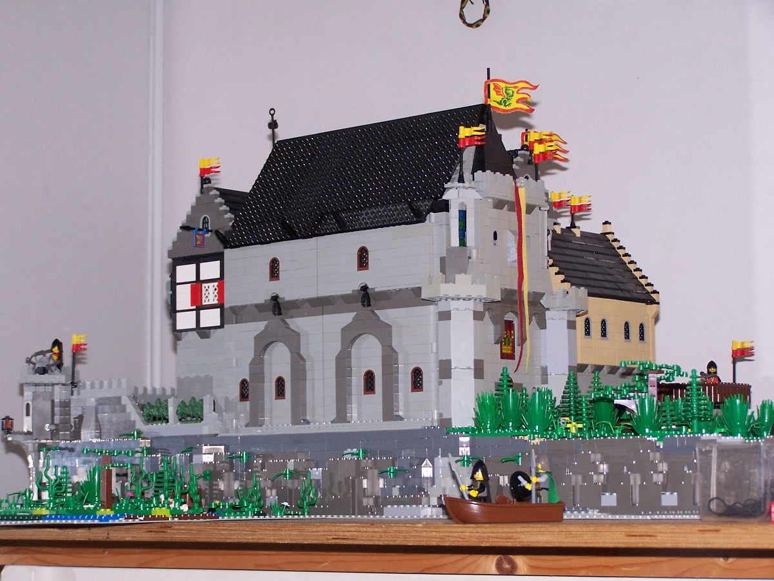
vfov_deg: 18.0
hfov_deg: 23.8
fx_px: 1833
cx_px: 387
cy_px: 290
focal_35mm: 82
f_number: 3.2
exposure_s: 1/90
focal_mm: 13.7
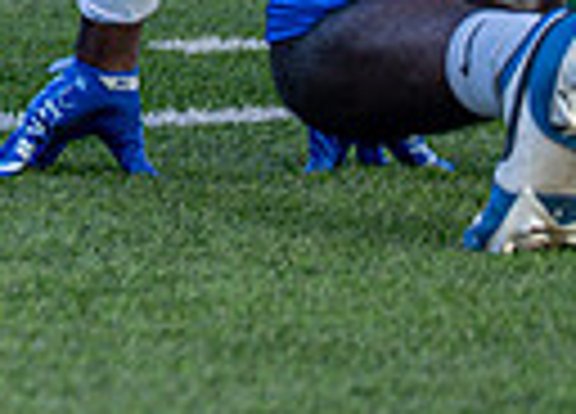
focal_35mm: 1092
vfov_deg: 1.3
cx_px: -576
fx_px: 17902
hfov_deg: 1.8
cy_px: -418
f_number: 2.8
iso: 500
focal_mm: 200
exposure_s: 1/1250
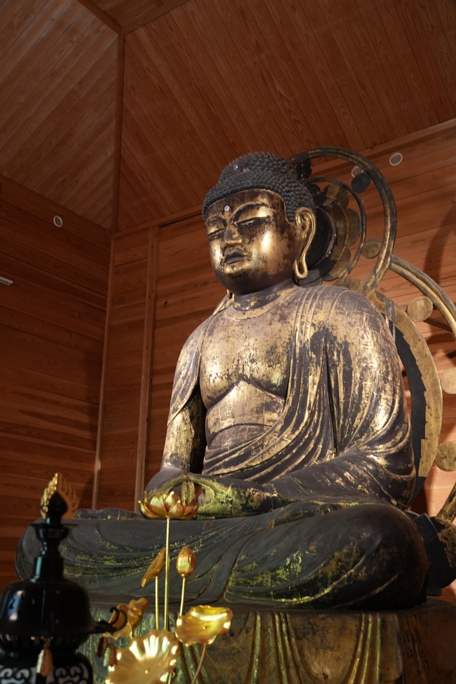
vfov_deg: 54.4
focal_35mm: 35
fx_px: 665
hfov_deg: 37.8
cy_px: 342
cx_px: 228
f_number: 4
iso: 4000
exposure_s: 1/40
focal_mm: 35
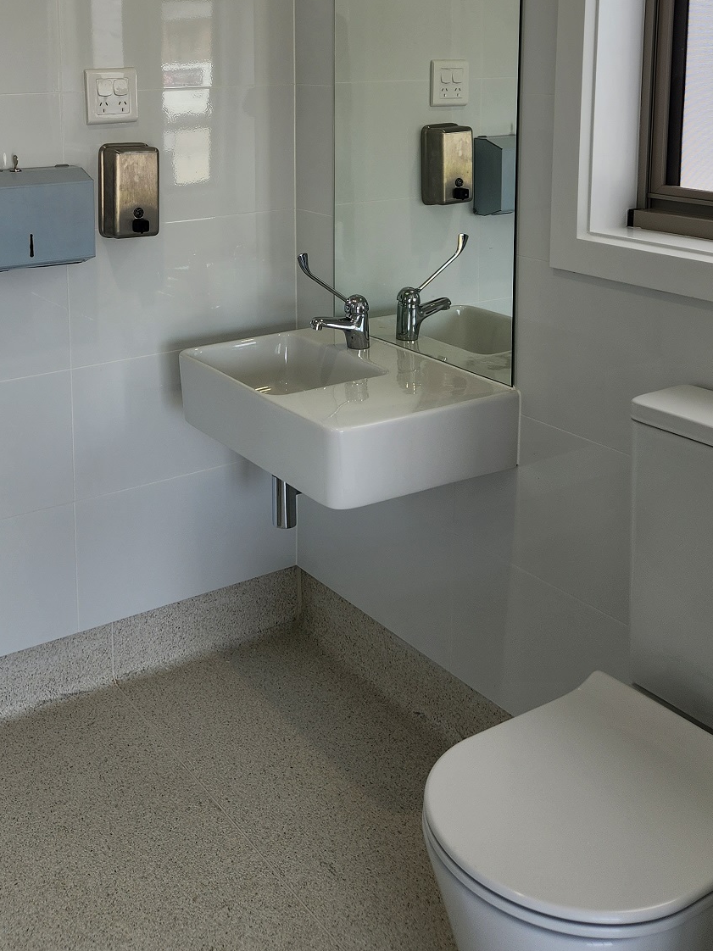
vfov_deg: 43.7
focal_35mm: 41
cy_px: 194
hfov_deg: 34.8
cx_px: 241
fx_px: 1126
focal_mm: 5.4
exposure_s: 1/106
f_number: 1.8
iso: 20
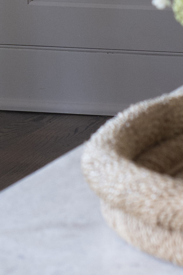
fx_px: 3606
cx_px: -215
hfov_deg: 2.9
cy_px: -583
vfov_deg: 4.2
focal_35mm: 473
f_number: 6.3
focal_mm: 50
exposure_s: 2
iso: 200
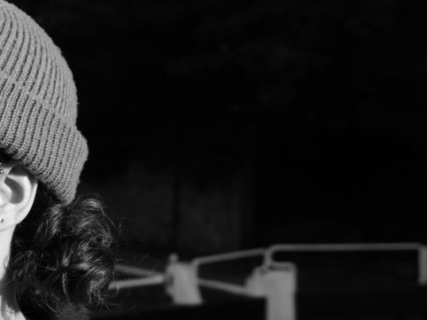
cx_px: -94
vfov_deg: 18.6
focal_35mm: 79
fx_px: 974
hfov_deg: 22.6
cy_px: 187
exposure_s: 1/500
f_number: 4.5
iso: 125
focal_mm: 22
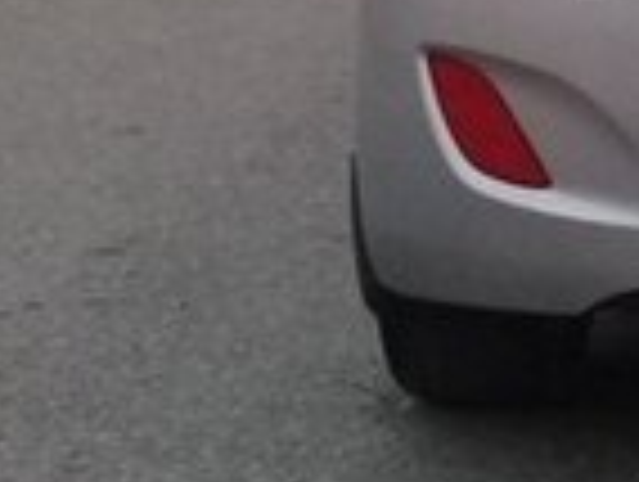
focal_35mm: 144
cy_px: -70
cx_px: 999
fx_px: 2663
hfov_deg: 12.9
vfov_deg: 10.2
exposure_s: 1/33
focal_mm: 3.3
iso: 125
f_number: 2.2
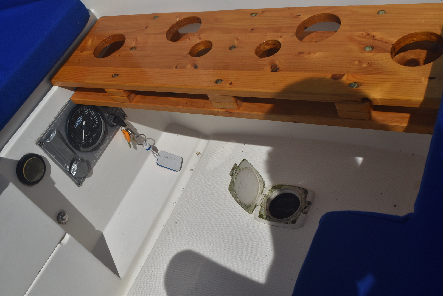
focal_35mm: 42
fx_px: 517
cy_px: 148
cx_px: 222
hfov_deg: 46.4
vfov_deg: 31.9
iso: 200
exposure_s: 1/640
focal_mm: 28
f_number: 13
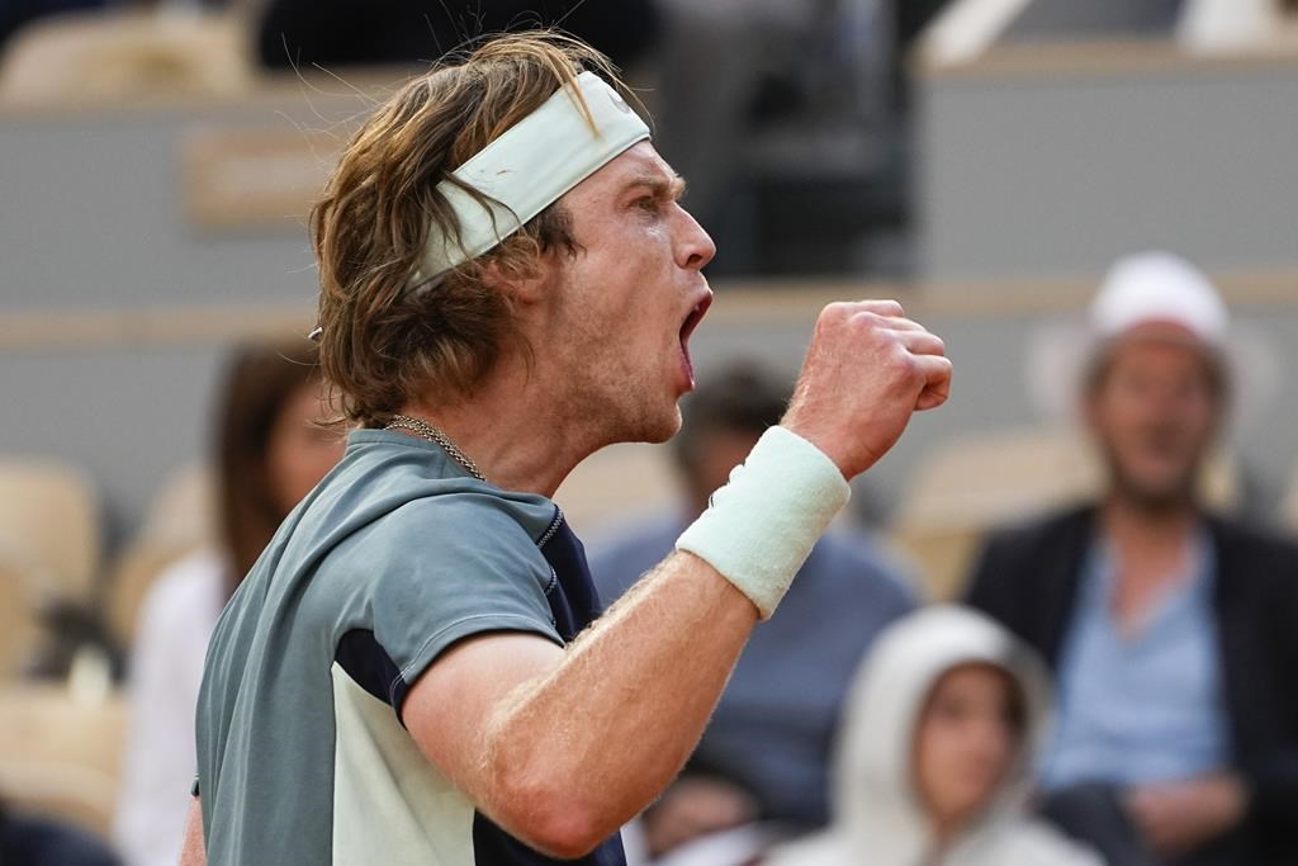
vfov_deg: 4.4
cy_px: 433
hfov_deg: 6.5
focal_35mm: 315
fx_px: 11358
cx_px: 649
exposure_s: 1/1000
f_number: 5.6
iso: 640
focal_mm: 315
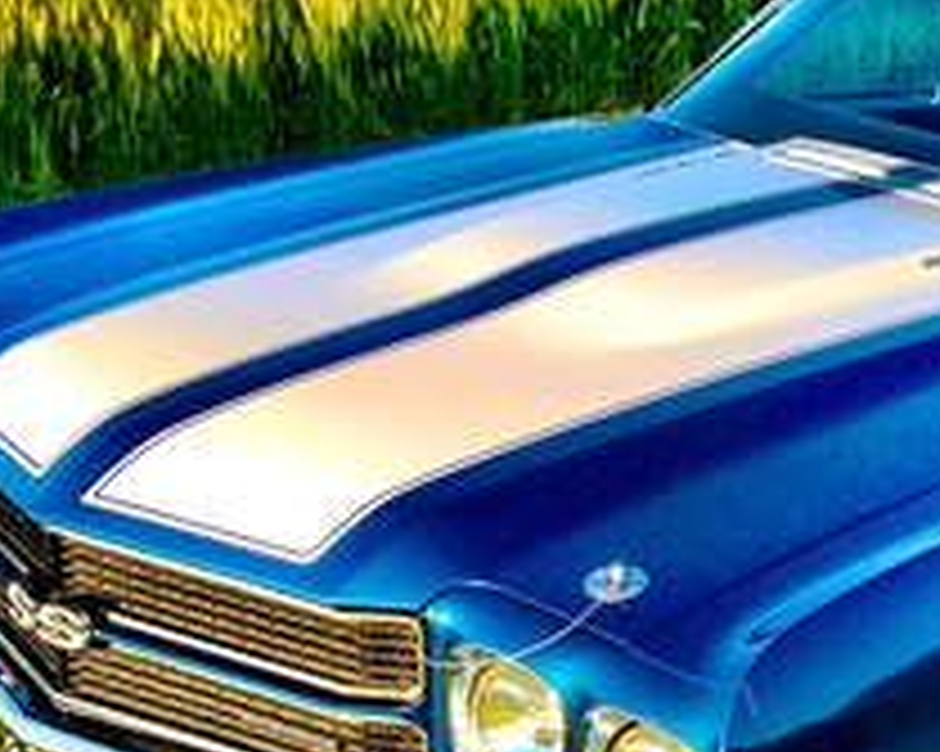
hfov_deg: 19.2
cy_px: 392
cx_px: 877
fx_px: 2725
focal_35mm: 98
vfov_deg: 15.7
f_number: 2.4
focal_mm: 4.28
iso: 50
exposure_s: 1/673
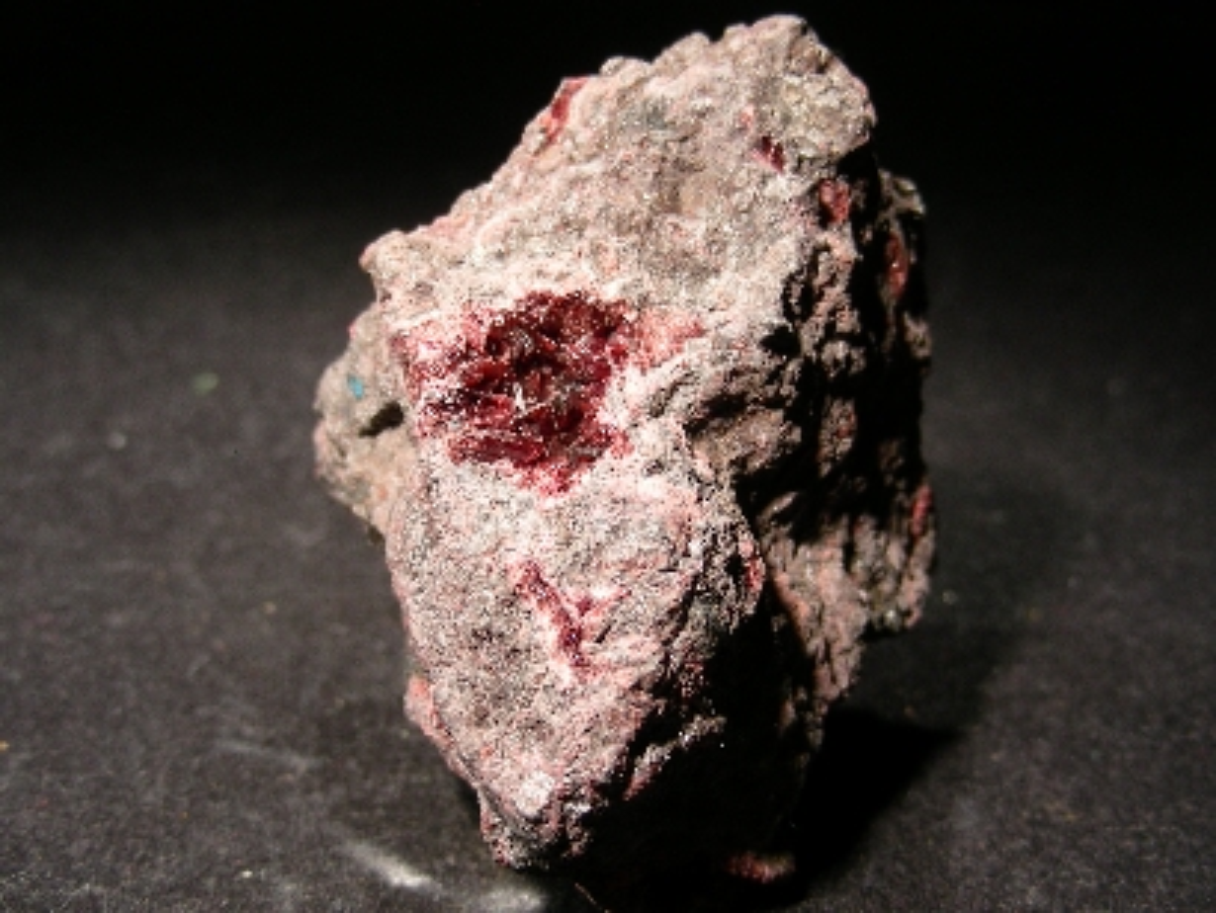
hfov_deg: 33.2
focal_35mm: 58
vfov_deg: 25.3
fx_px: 2039
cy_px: 456
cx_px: 608
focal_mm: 9.7
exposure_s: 1/25.5
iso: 50
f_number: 3.5
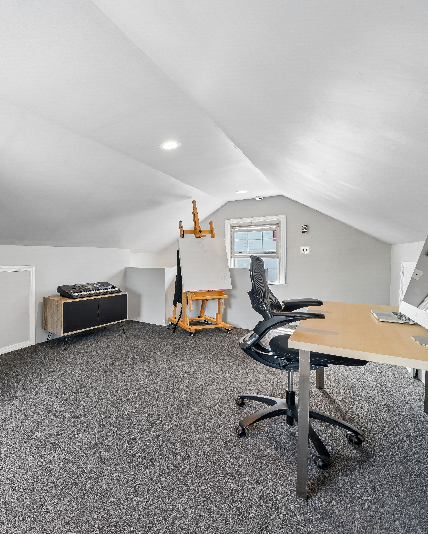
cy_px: 266
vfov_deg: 89.6
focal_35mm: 17
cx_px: 91
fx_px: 269
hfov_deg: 70.1
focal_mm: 12
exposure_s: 1/5
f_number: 8
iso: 100
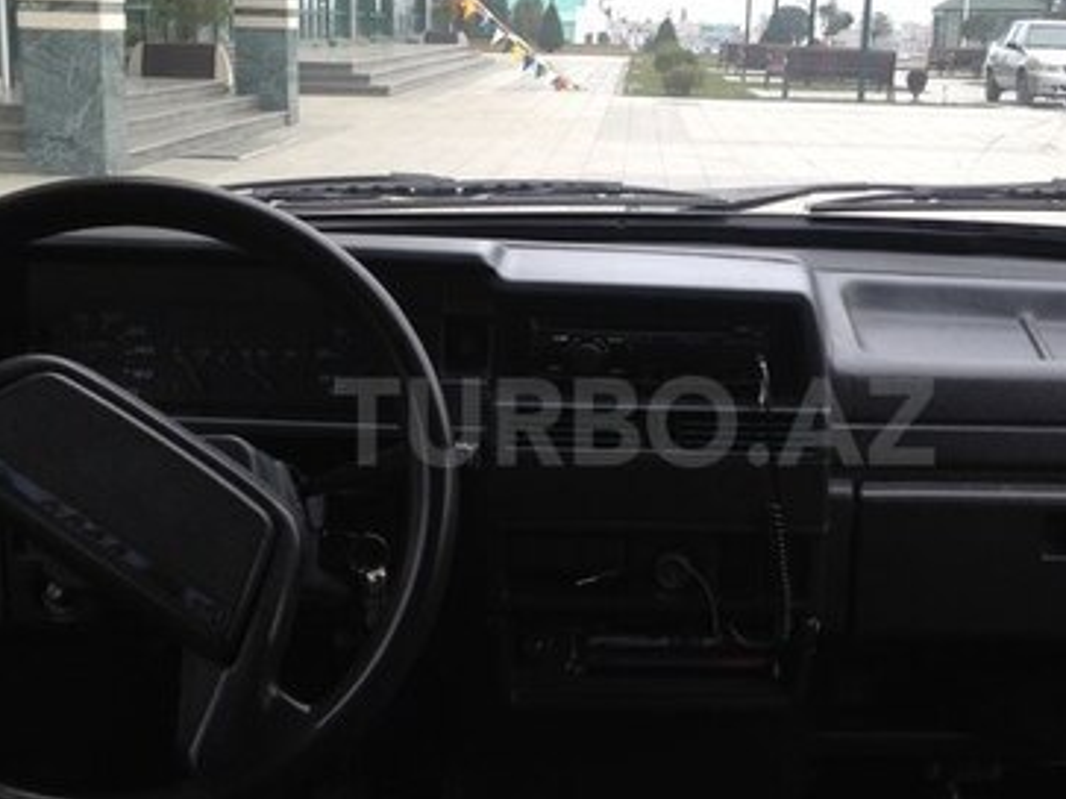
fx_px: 1847
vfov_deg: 24.4
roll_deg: -0.9
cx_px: 634
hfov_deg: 32.1
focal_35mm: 60
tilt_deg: -12.9
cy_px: 422
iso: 64
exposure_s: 1/120
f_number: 2.4
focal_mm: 4.12
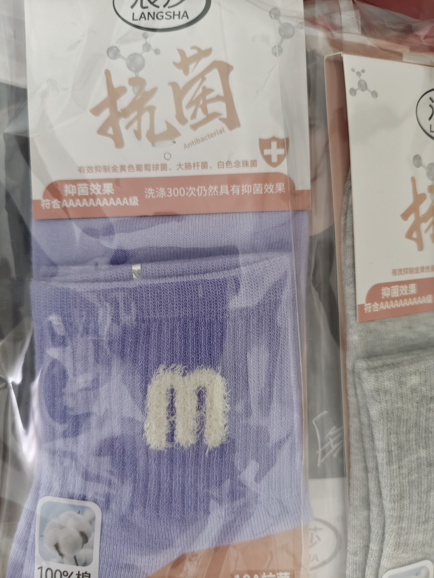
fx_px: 384
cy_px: 289
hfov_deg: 58.9
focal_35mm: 23
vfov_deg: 73.9
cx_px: 217
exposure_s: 1/100
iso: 760
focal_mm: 5.56
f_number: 1.88
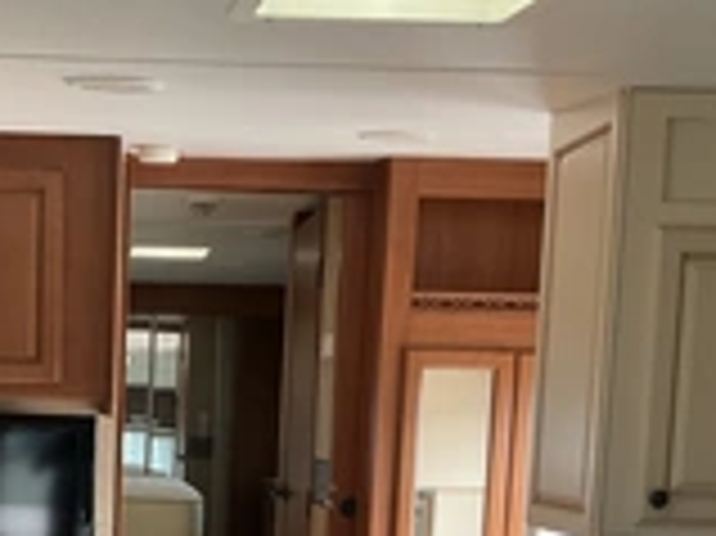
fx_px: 1509
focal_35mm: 73
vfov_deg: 19.1
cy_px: 622
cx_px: 99
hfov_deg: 26.0
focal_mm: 3
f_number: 1.8
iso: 100
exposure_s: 1/60
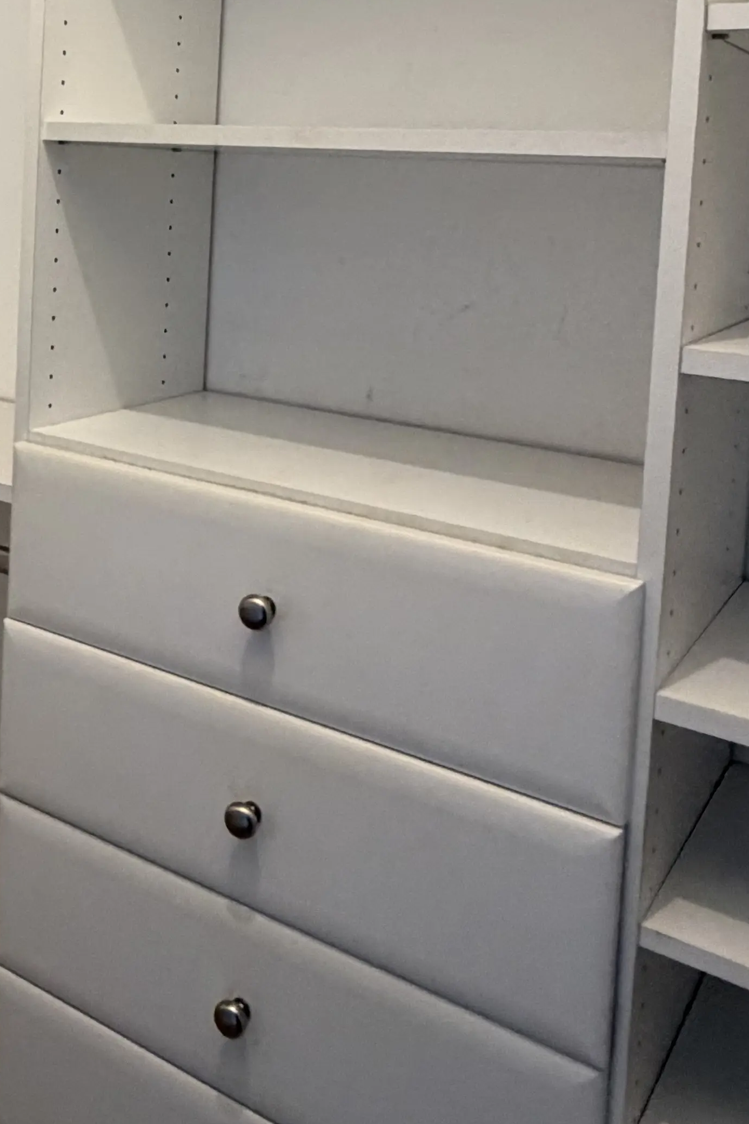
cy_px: 234
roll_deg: -3.4
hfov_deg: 31.7
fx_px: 1248
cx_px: 61
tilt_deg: -3.9
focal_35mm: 40
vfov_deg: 46.1
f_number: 2.2
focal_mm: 2.22
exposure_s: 1/60
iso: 400
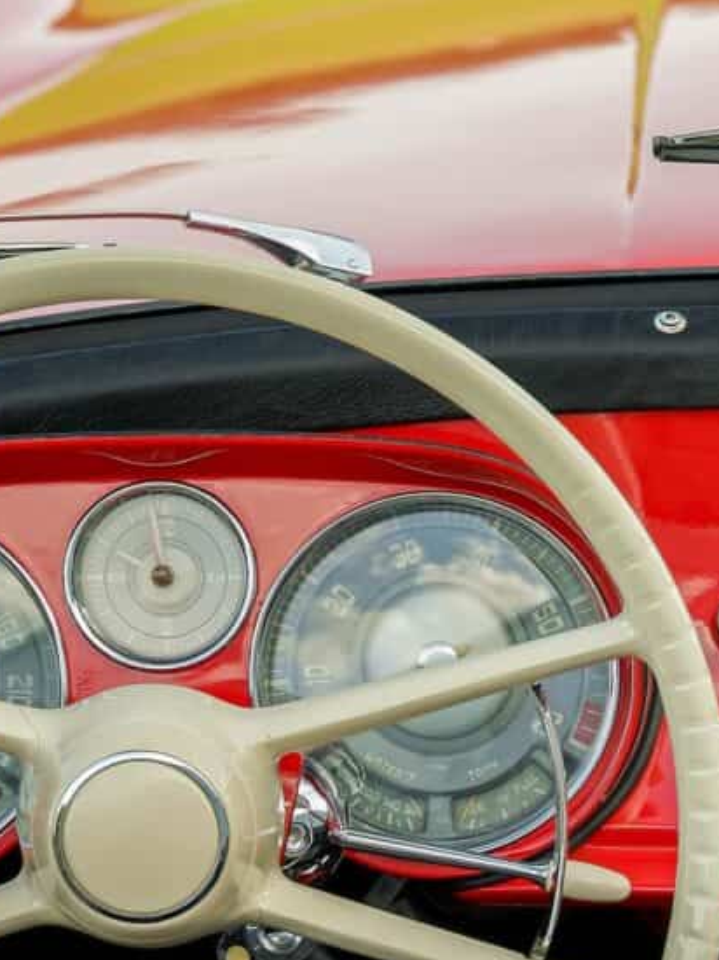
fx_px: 5559
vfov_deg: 9.8
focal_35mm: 201
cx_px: 899
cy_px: 762
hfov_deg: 7.3
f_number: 2.8
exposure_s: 1/125
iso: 64
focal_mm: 44.8
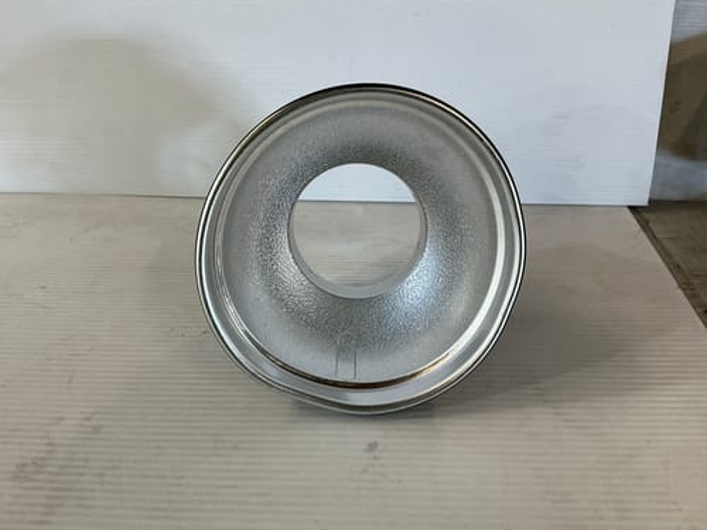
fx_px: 572
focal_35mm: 28
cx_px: 354
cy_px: 265
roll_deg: -0.5
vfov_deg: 49.7
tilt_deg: -34.9
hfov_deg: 63.4
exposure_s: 1/50
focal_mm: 3
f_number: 1.8
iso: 50
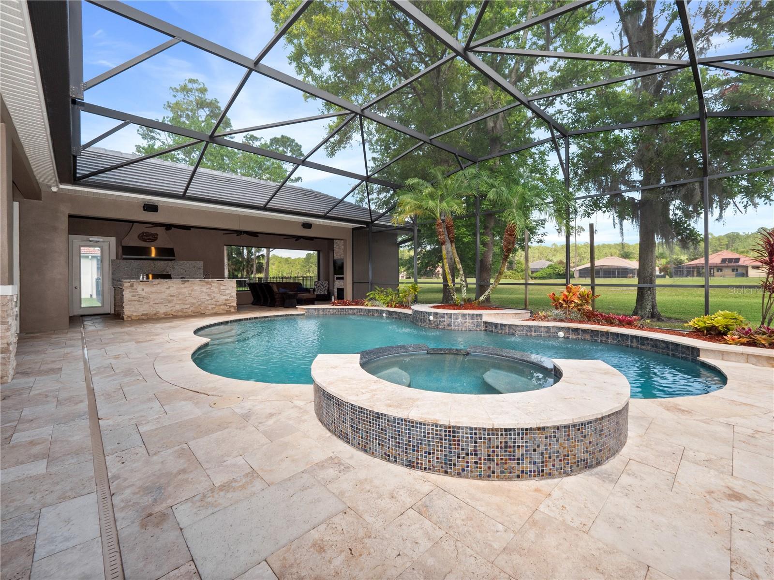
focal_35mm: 14
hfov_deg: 102.1
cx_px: 387
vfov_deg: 85.7
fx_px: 313
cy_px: 290
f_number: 8
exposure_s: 1/100
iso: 320
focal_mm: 7
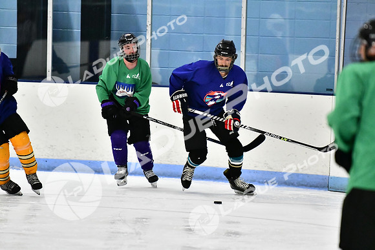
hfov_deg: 6.9
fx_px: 3126
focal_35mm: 300
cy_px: 125
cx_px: 188
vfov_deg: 4.6
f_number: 2.8
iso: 8000
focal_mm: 200
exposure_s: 1/1600
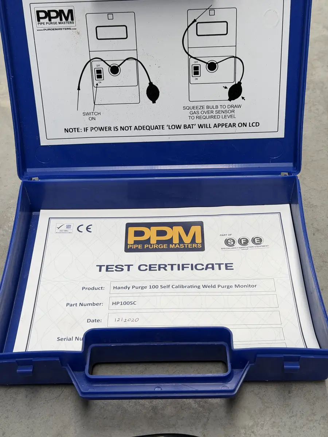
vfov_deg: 39.7
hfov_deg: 30.3
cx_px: 164
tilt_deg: -48.3
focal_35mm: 48
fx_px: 606
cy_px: 218
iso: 64
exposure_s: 1/121
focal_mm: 6.76
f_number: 1.78
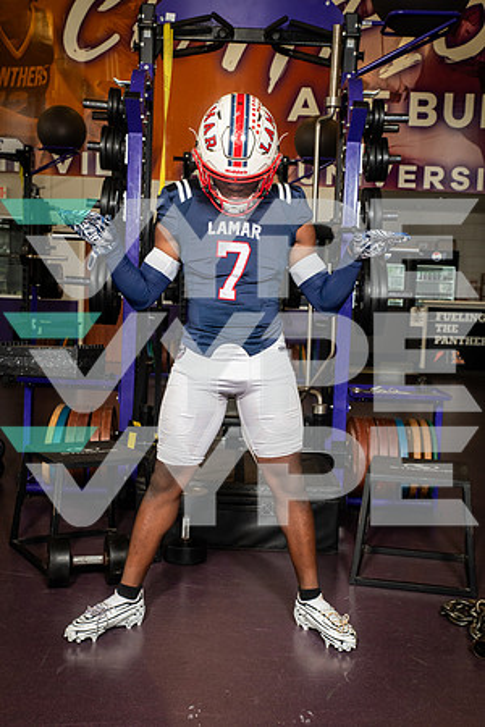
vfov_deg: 44.5
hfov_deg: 30.5
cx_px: 242
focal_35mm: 44
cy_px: 364
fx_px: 889
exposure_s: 1/250
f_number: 7.1
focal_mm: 44
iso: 800
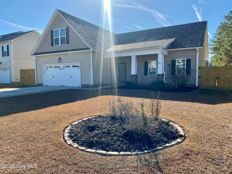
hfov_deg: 67.3
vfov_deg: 53.1
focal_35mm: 26
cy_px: 87
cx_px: 116
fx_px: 174
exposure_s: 1/1779
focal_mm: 4.25
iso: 32
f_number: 1.8
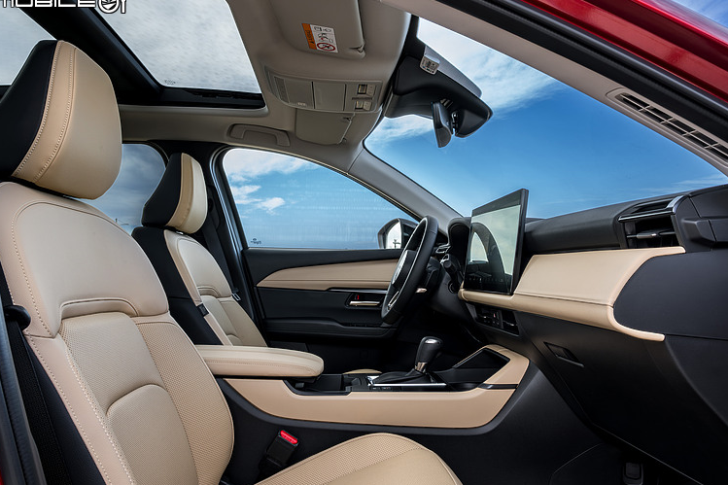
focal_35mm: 25
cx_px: 365
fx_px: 505
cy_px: 237
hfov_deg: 71.5
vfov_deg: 51.3
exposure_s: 1/8
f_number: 14
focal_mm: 24
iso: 160
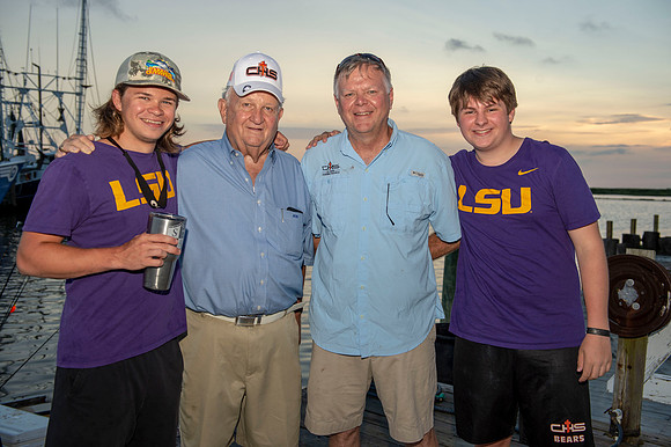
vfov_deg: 35.0
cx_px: 336
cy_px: 224
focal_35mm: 38
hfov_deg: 50.7
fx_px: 708
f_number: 5
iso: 200
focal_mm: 38
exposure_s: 1/200
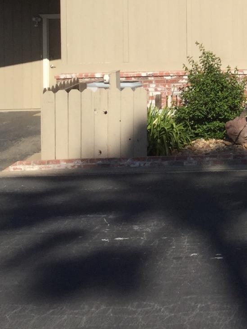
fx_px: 808
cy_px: 26
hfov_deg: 16.5
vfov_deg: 22.4
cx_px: 317
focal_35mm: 85
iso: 25
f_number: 2.4
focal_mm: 3.3
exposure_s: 1/1538
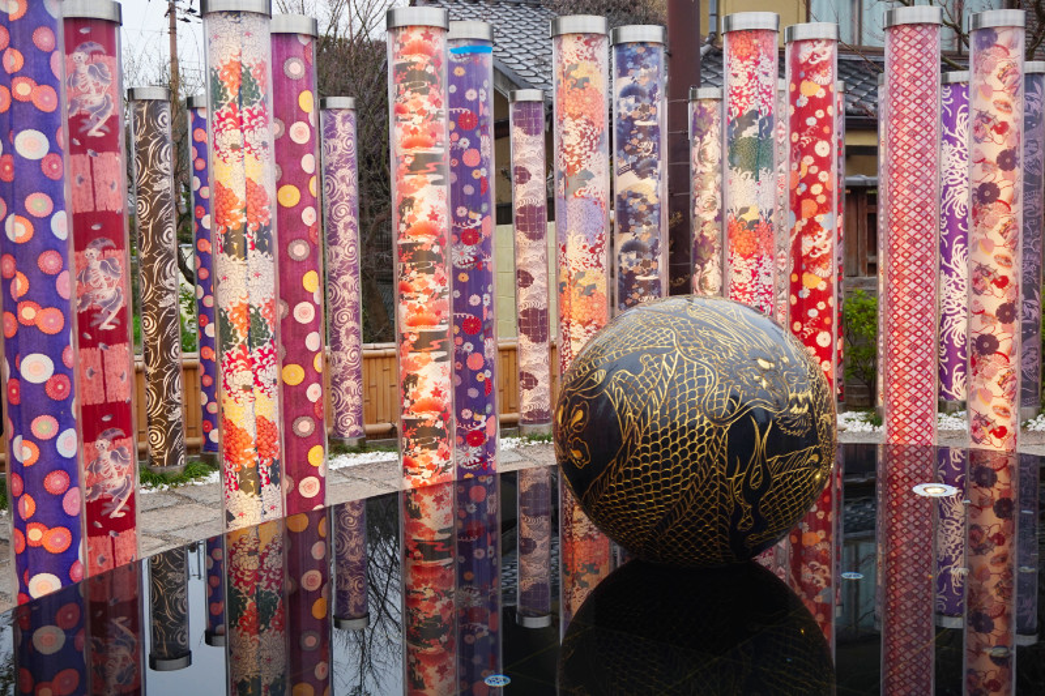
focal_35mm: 42
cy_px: 348
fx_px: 1219
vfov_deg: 31.9
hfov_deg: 46.4
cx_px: 522
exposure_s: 1/60
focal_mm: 28
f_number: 5
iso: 100
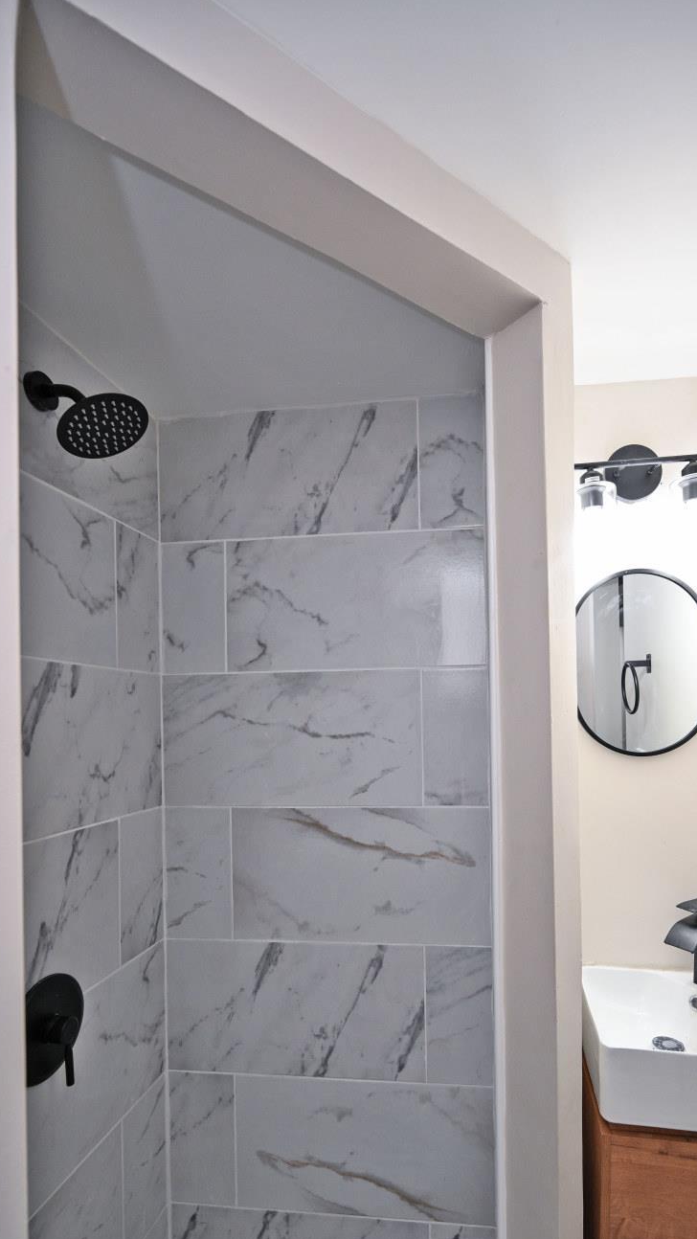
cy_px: 714
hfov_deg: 63.4
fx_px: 558
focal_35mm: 17
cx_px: 418
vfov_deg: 95.2
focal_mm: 14
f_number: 4
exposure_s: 1/60
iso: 360
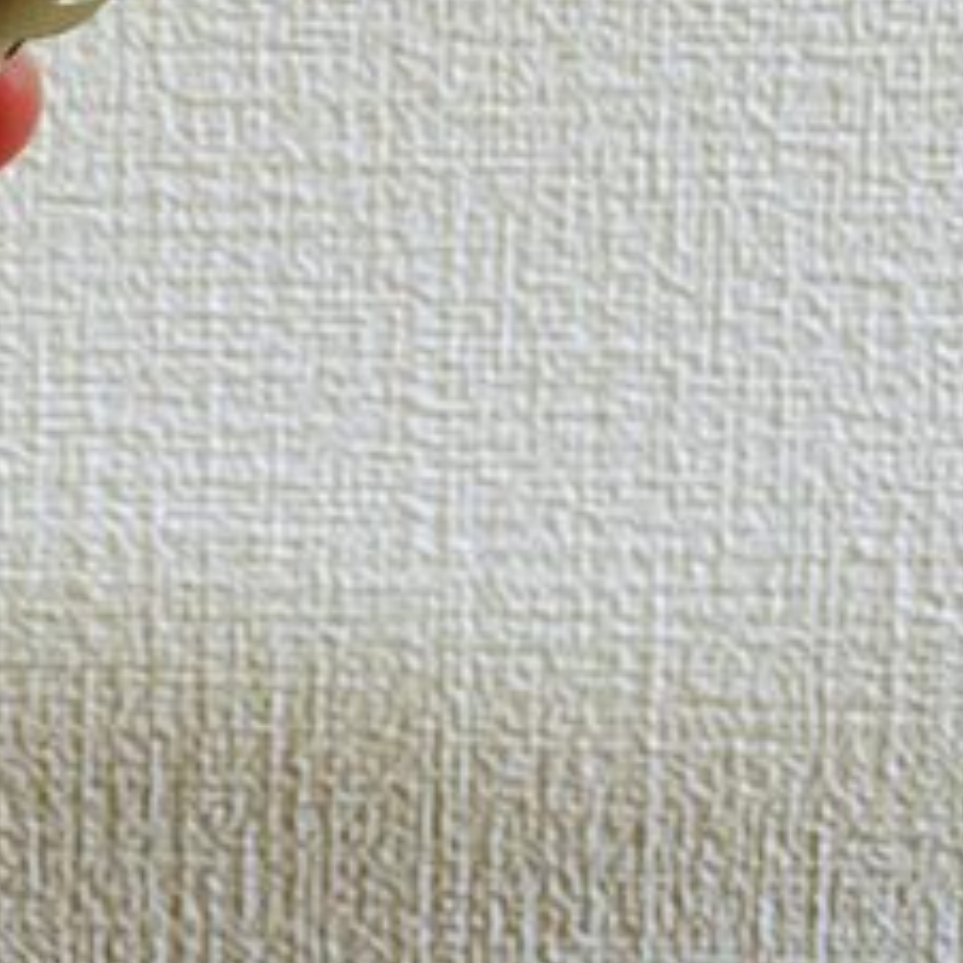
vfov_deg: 15.2
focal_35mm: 112
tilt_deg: -6.4
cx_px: -43
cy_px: -60
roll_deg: -1.5
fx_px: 3525
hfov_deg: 15.2
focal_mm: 3.99
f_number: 1.8
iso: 64
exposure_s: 1/60
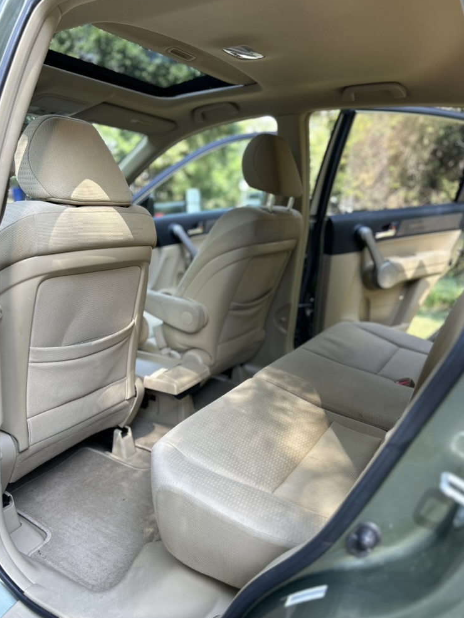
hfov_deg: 51.4
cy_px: 312
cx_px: 233
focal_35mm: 27
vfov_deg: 65.3
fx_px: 482
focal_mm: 5.7
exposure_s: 1/168
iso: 40
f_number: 1.5
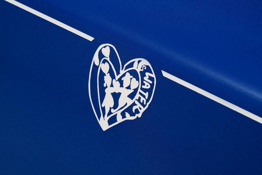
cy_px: 88
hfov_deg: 22.6
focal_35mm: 90
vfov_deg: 15.2
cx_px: 131
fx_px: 655
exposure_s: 1/4
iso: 160
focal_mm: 90
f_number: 13
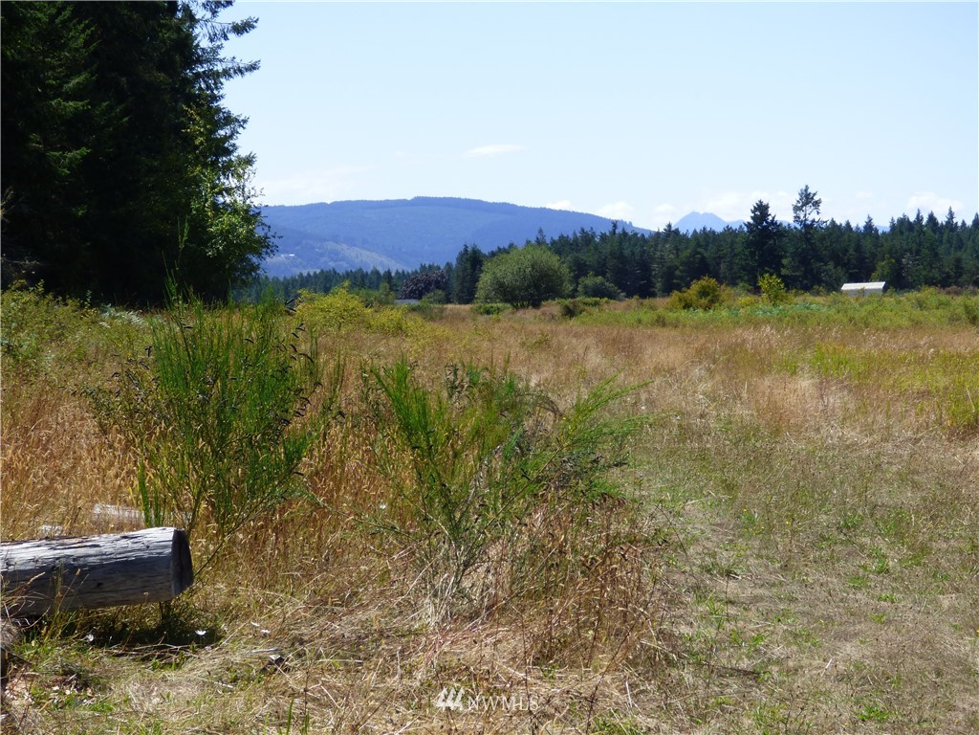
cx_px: 490
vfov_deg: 18.4
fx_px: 2263
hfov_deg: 24.4
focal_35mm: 80
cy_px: 368
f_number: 4.4
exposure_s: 1/500
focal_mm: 13.52
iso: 100
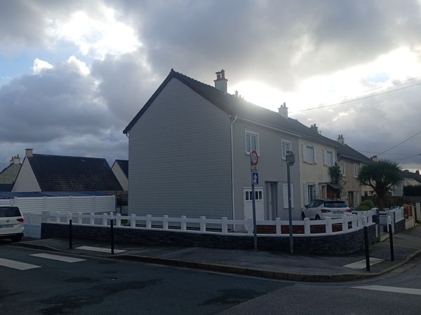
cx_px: 210
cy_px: 158
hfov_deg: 60.0
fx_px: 365
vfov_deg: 46.8
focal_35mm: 30
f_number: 1.8
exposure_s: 1/556
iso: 100
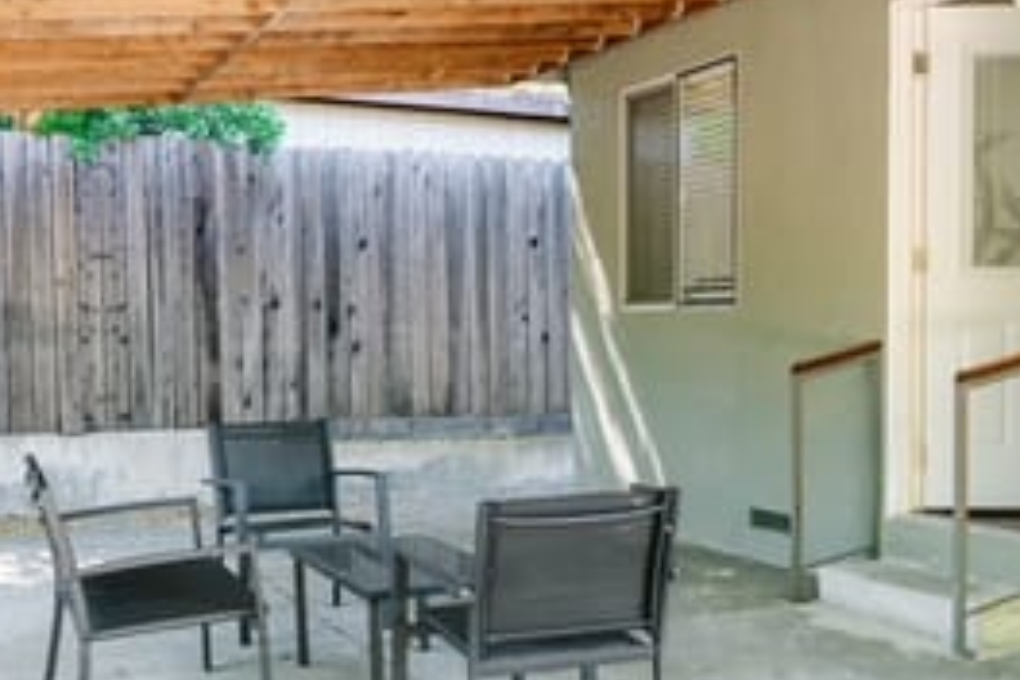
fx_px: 1502
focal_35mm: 53
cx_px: 413
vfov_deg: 25.5
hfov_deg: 37.4
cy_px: 373
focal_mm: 35
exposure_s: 1/160
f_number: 2.5
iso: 250
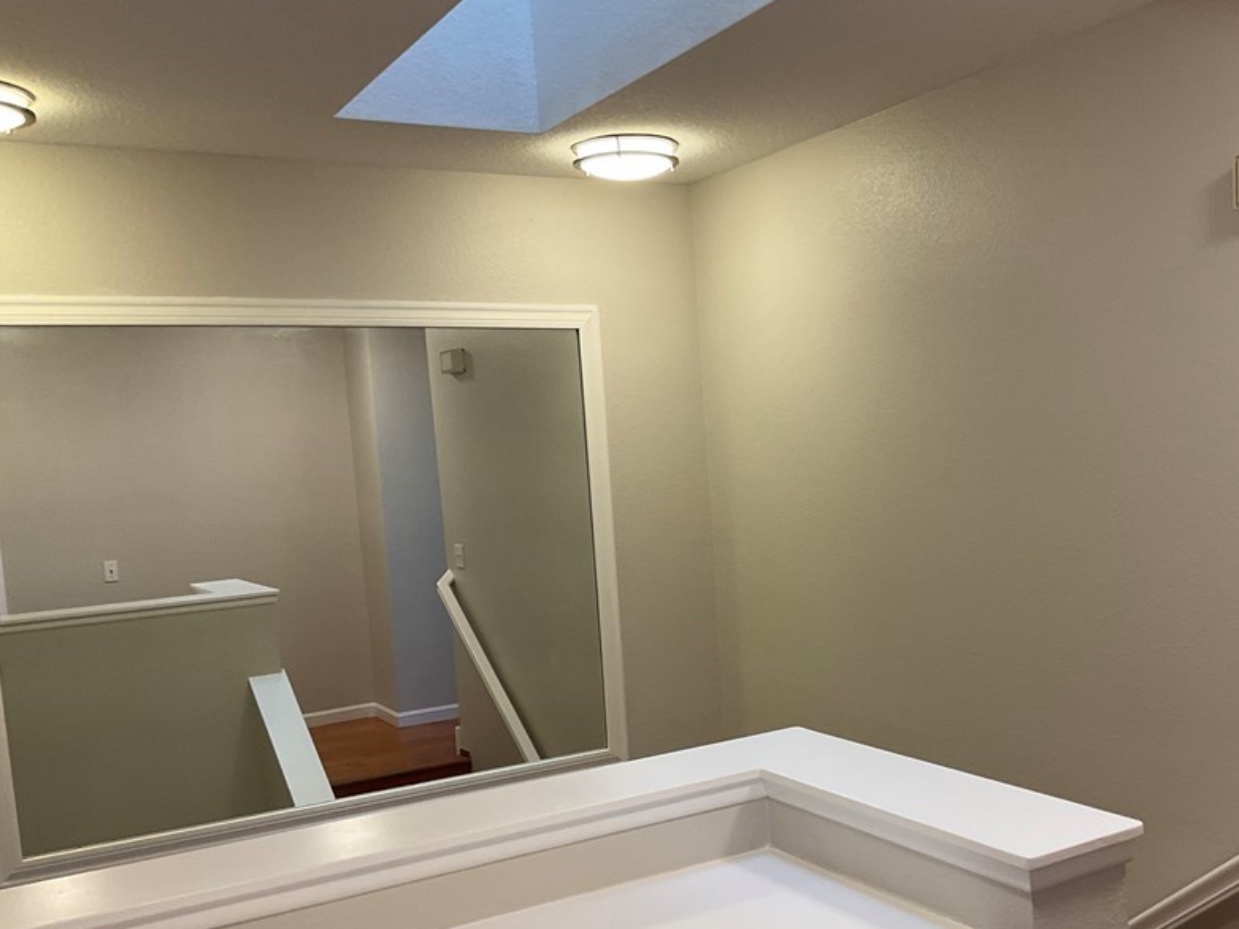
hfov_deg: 48.3
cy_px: 596
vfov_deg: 37.4
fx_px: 1360
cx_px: 803
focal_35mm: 38
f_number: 1.8
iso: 50
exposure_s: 1/60
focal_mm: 3
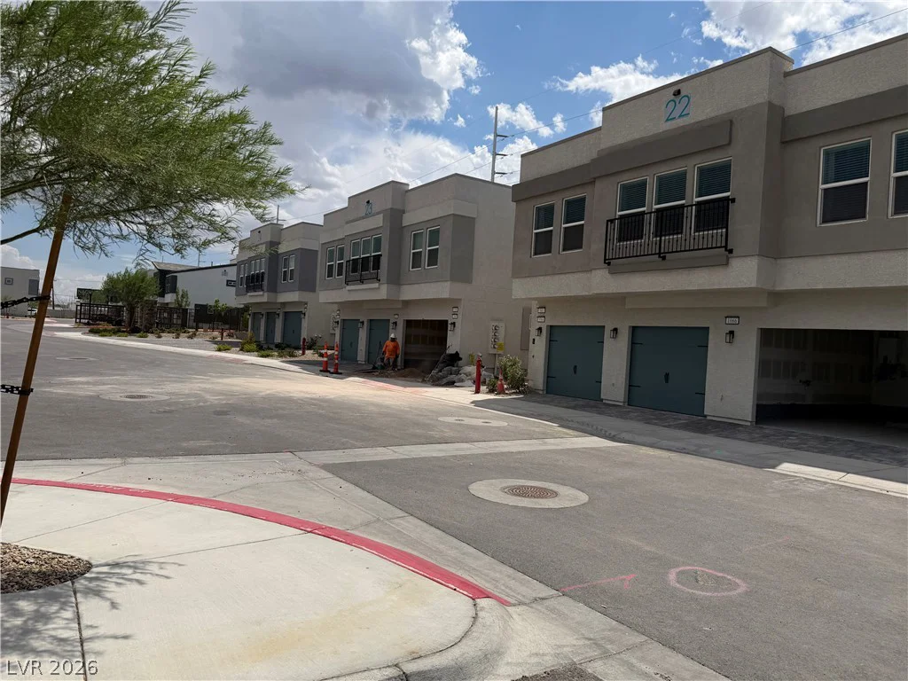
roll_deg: -3.6
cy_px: 340
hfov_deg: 71.6
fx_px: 630
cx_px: 454
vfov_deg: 56.8
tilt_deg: +2.2
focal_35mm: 24
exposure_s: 1/11905
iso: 100
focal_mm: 6.76
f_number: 1.78
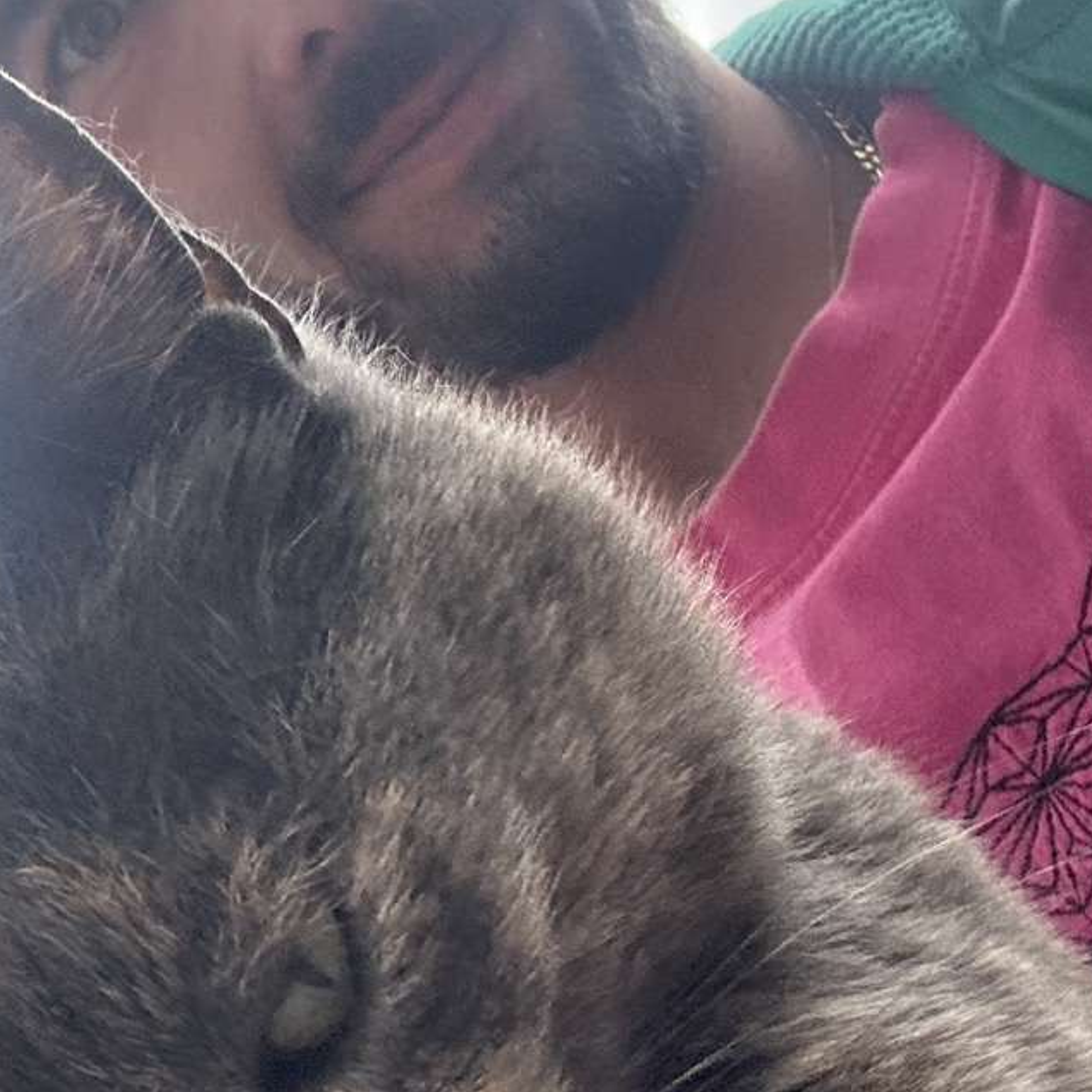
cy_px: 679
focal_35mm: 64
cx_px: -57
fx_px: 2284
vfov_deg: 26.8
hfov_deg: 25.3
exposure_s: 1/161
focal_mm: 2.69
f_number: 1.9
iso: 32
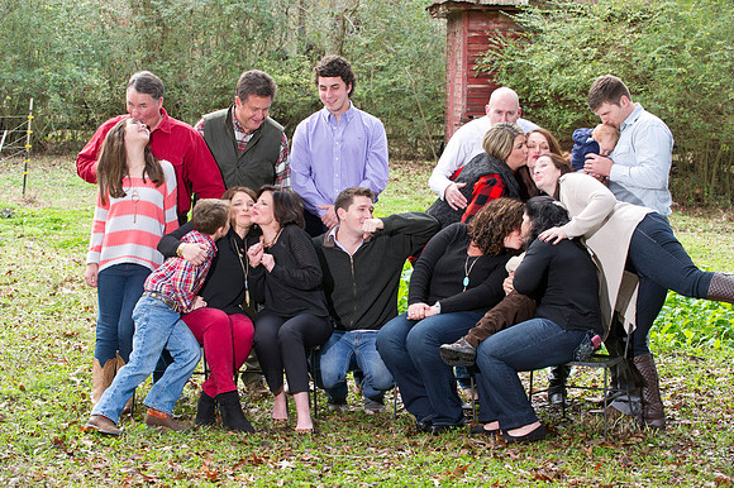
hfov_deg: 23.7
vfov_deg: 15.9
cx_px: 367
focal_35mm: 86
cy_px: 244
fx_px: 1752
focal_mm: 86
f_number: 6.3
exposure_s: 1/125
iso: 1250
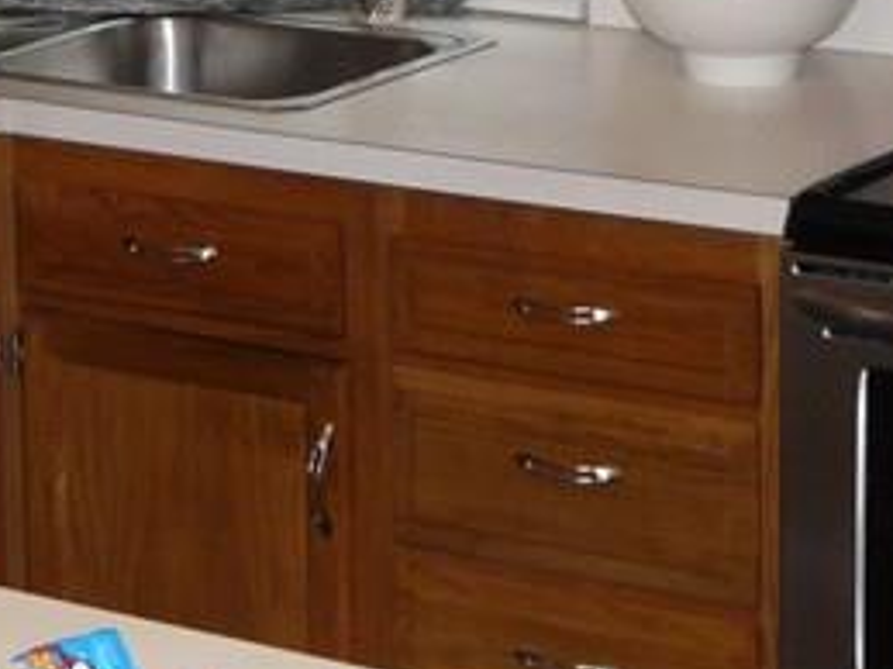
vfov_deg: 8.7
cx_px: 228
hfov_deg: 11.9
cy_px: -328
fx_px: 4280
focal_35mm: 166
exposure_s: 1/40
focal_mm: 6.8
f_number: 3.2
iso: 160
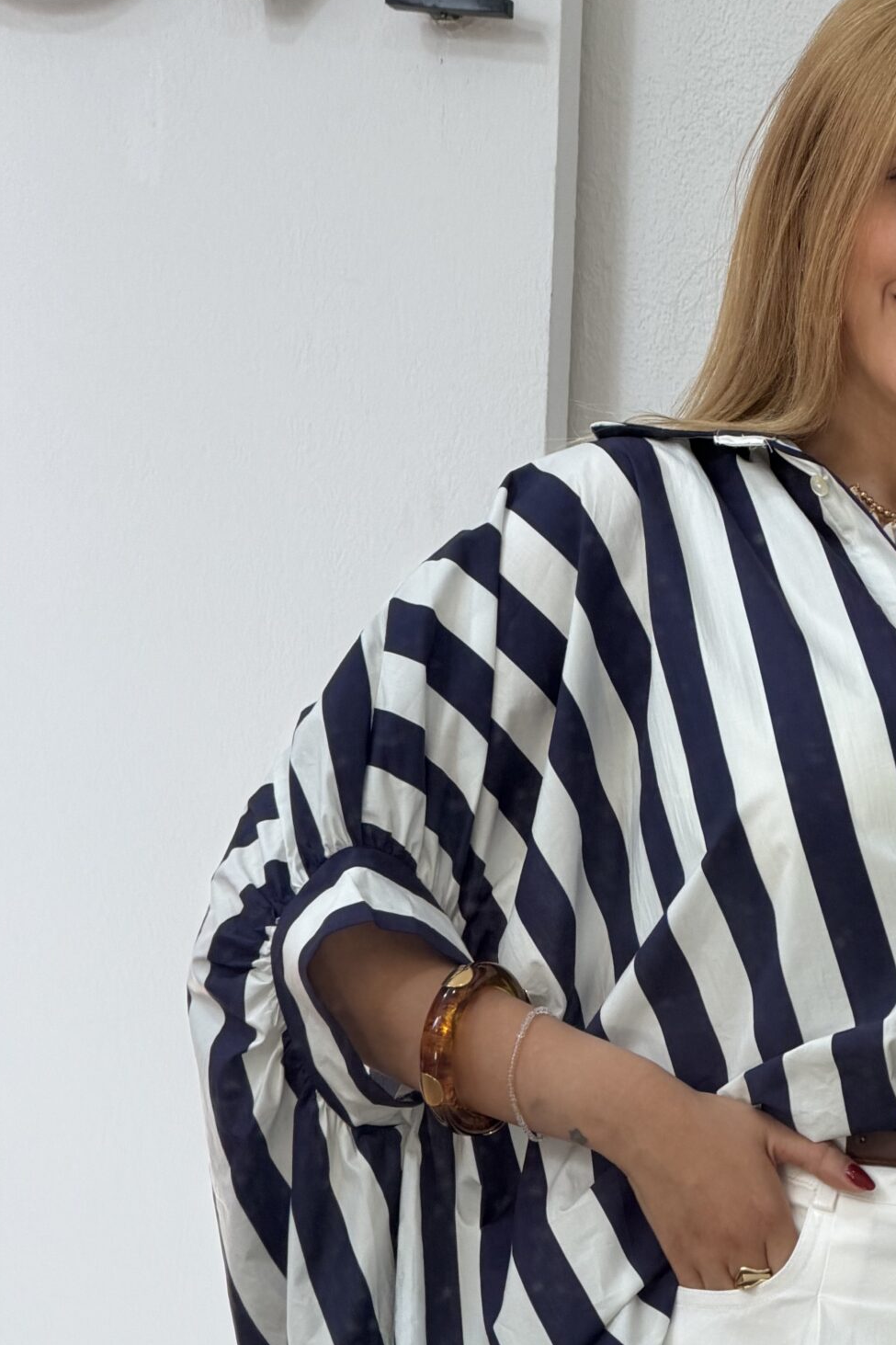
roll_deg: -3.8
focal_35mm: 182
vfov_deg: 11.3
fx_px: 6796
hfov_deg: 7.5
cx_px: 874
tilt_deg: -16.3
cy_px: 979
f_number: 2.8
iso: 125
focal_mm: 16.89
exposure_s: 1/100
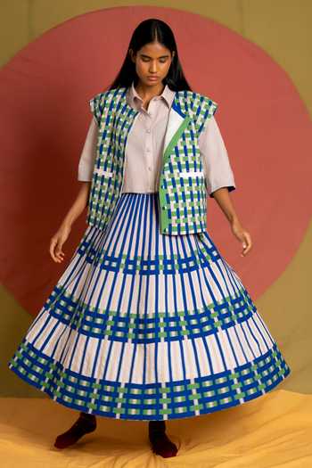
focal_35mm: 42
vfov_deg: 46.4
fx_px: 546
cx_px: 156
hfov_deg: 31.9
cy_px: 234
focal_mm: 42
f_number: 2.8
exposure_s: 1/200
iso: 1000
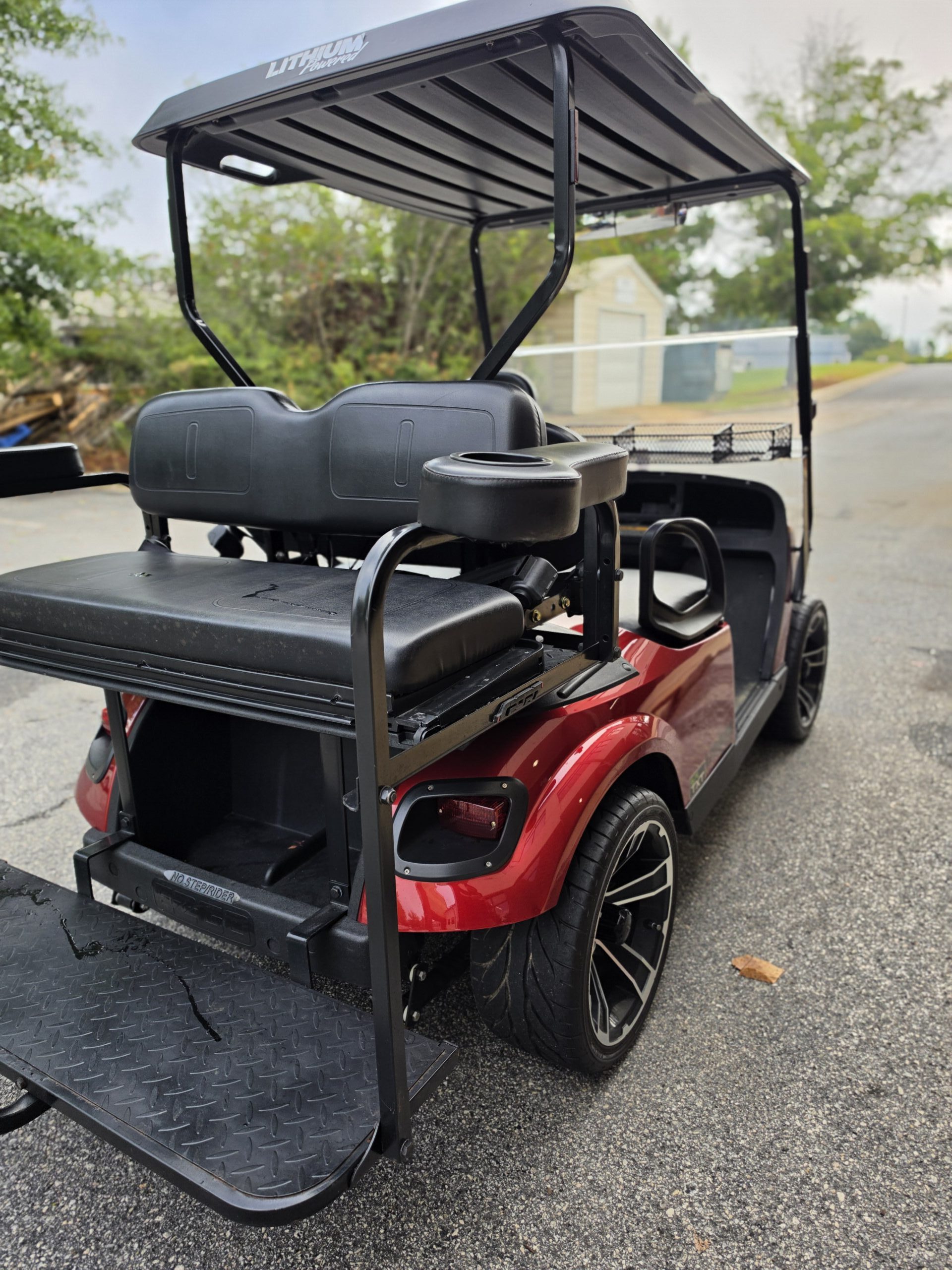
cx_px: 476
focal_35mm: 23
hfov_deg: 58.9
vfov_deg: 73.9
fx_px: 843
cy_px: 635
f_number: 1.4
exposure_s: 1/2071
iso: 64
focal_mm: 6.5
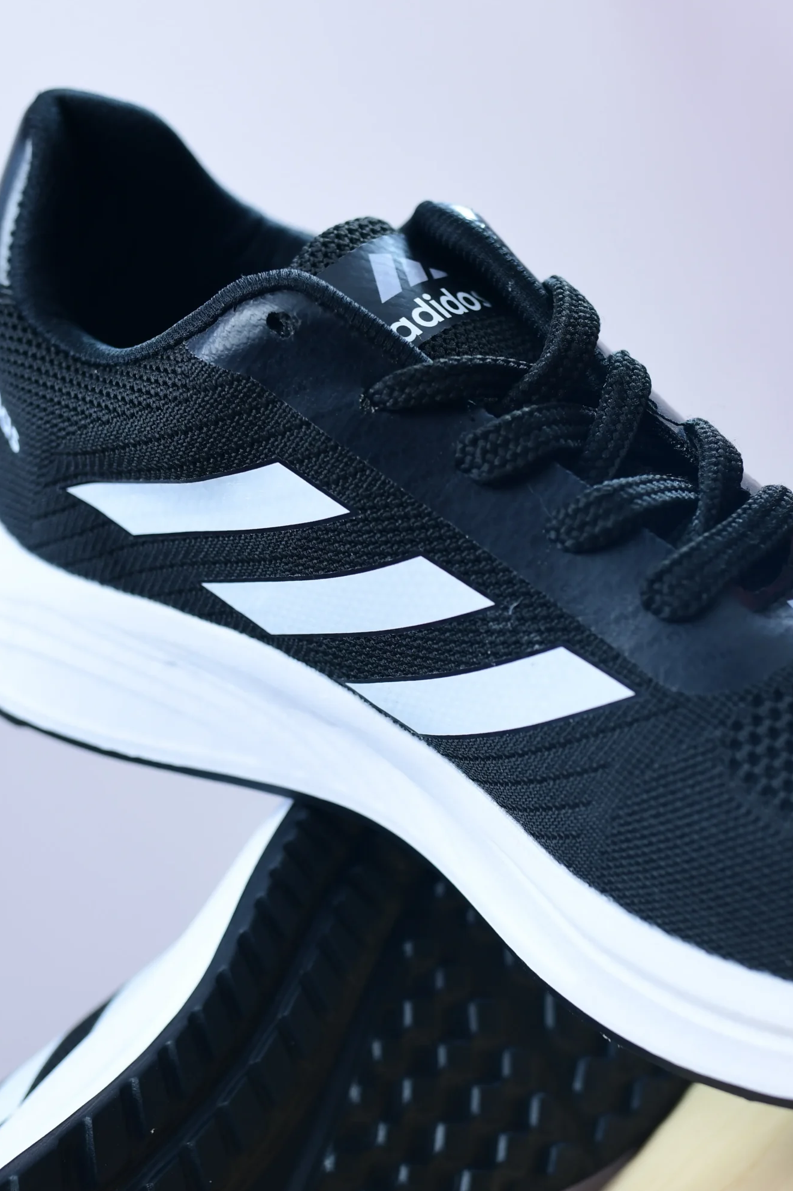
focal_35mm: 67
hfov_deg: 20.3
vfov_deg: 30.1
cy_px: 574
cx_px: 484
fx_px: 2216
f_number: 3.2
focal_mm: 35
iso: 250
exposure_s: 1/125
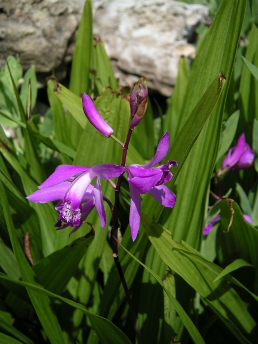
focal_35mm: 70
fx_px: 696
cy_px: 172
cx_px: 129
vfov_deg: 27.8
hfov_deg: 21.0
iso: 50
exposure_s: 1/750
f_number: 3.1
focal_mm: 10.9
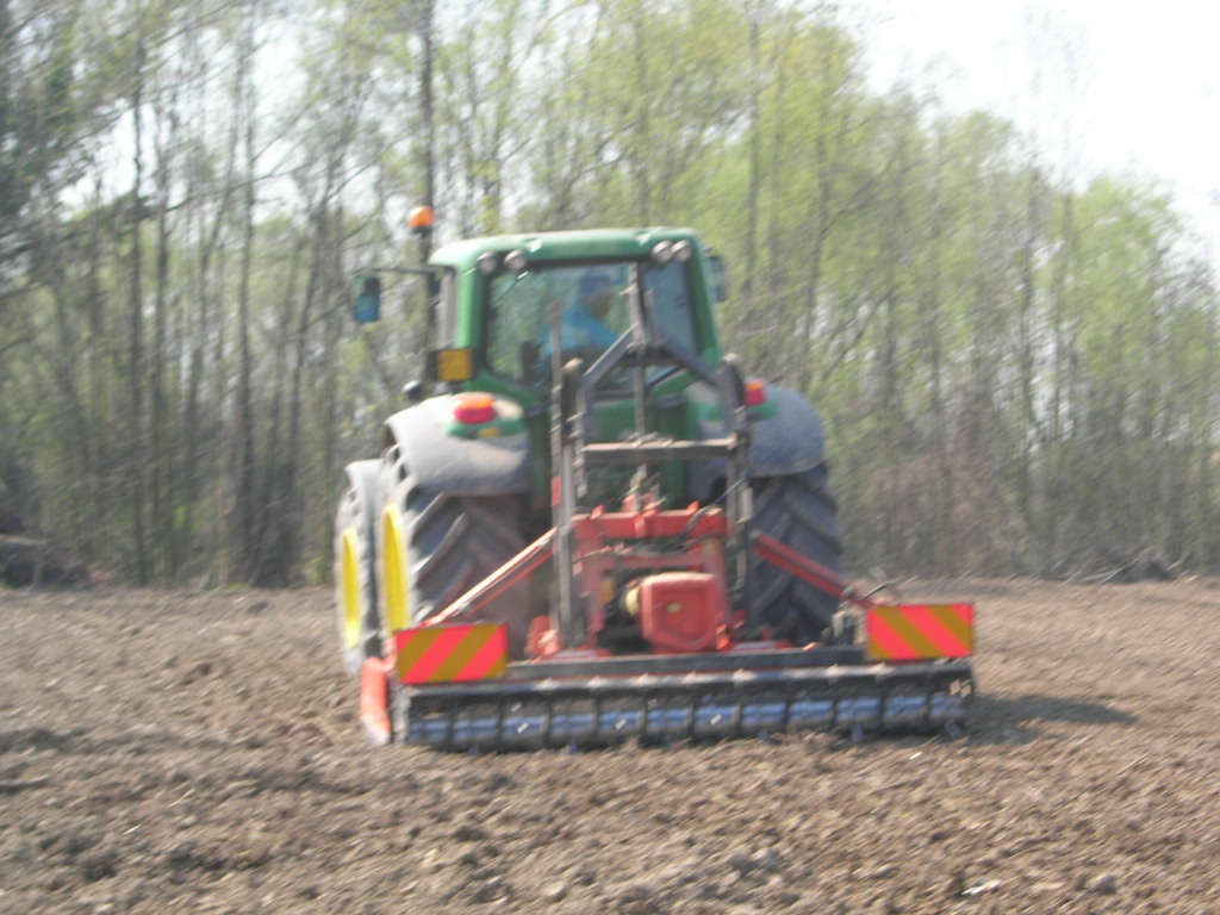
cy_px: 458
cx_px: 610
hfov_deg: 17.4
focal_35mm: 113
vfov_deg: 13.1
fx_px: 3983
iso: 64
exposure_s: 1/68.8
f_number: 8.2
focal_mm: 23.4
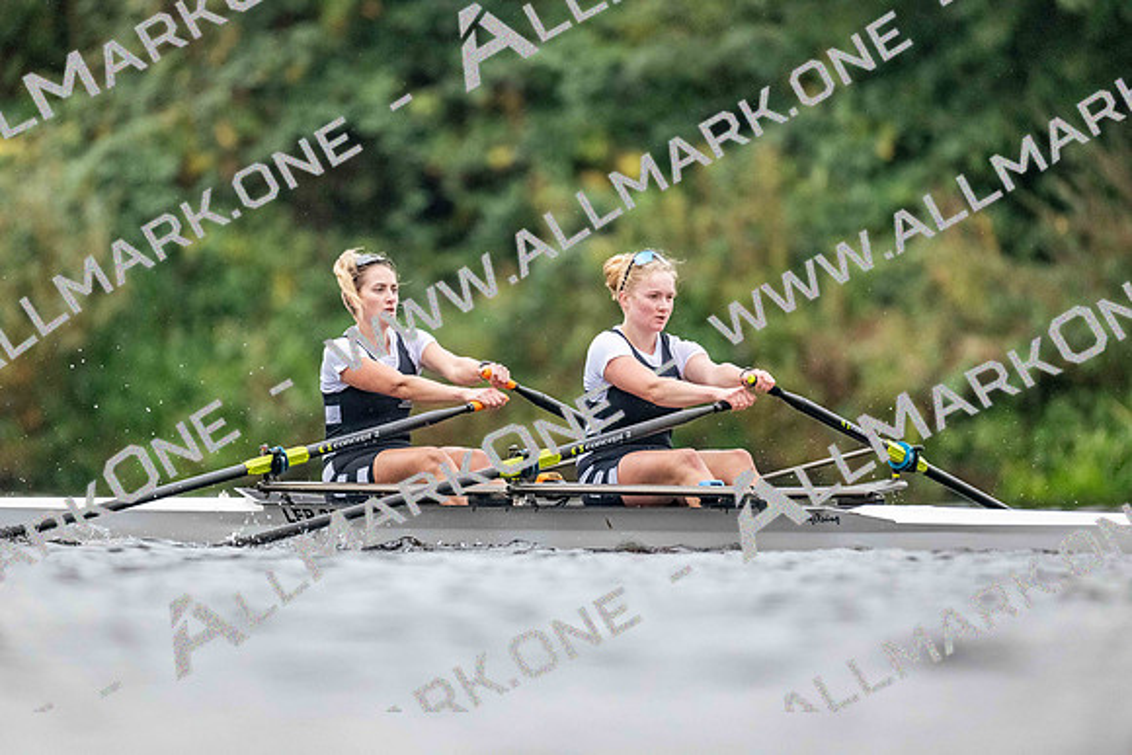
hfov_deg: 3.4
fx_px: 18870
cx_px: 566
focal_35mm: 600
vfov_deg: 2.3
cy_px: 378
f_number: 4
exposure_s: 1/2500
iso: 5600
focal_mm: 600
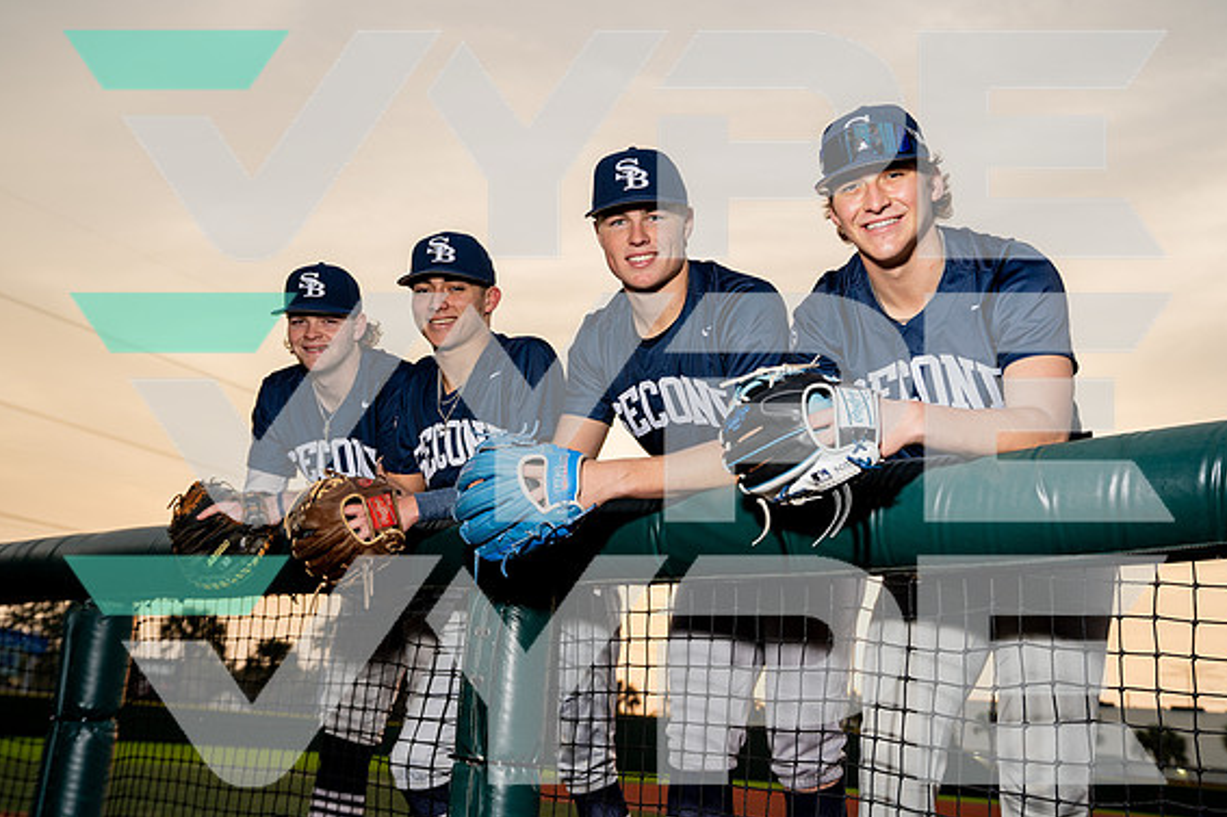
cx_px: 622
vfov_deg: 32.6
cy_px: 408
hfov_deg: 47.4
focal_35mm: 41
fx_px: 1397
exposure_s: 1/250
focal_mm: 40
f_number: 5.6
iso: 250
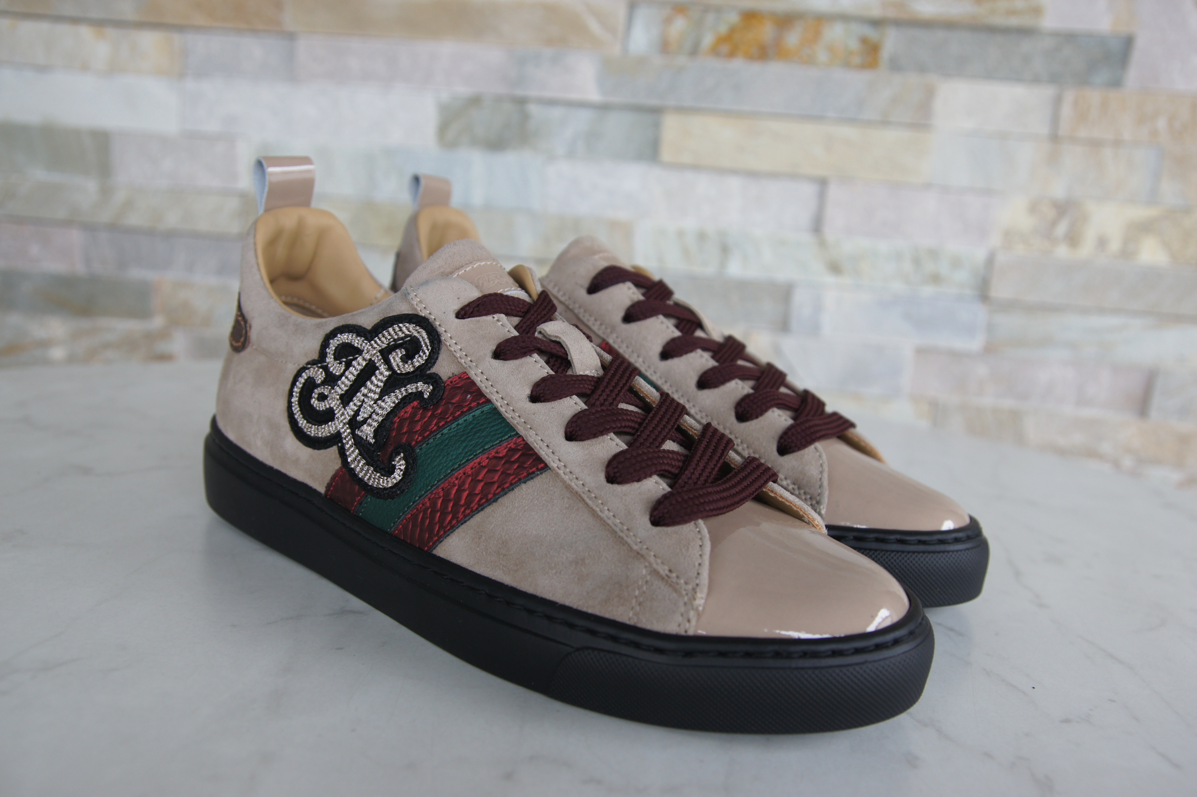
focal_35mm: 33
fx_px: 1097
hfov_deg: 57.3
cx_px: 598
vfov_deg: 39.9
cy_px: 398
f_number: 4
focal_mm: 22
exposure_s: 1/50
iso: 200
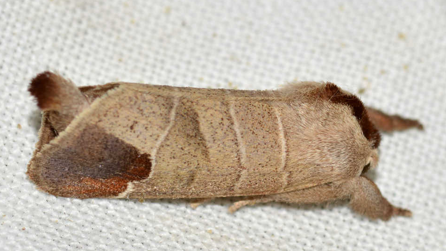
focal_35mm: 158
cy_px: 148
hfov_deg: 13.6
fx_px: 1868
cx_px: 222
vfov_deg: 7.7
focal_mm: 100
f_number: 20
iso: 100
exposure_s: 1/60
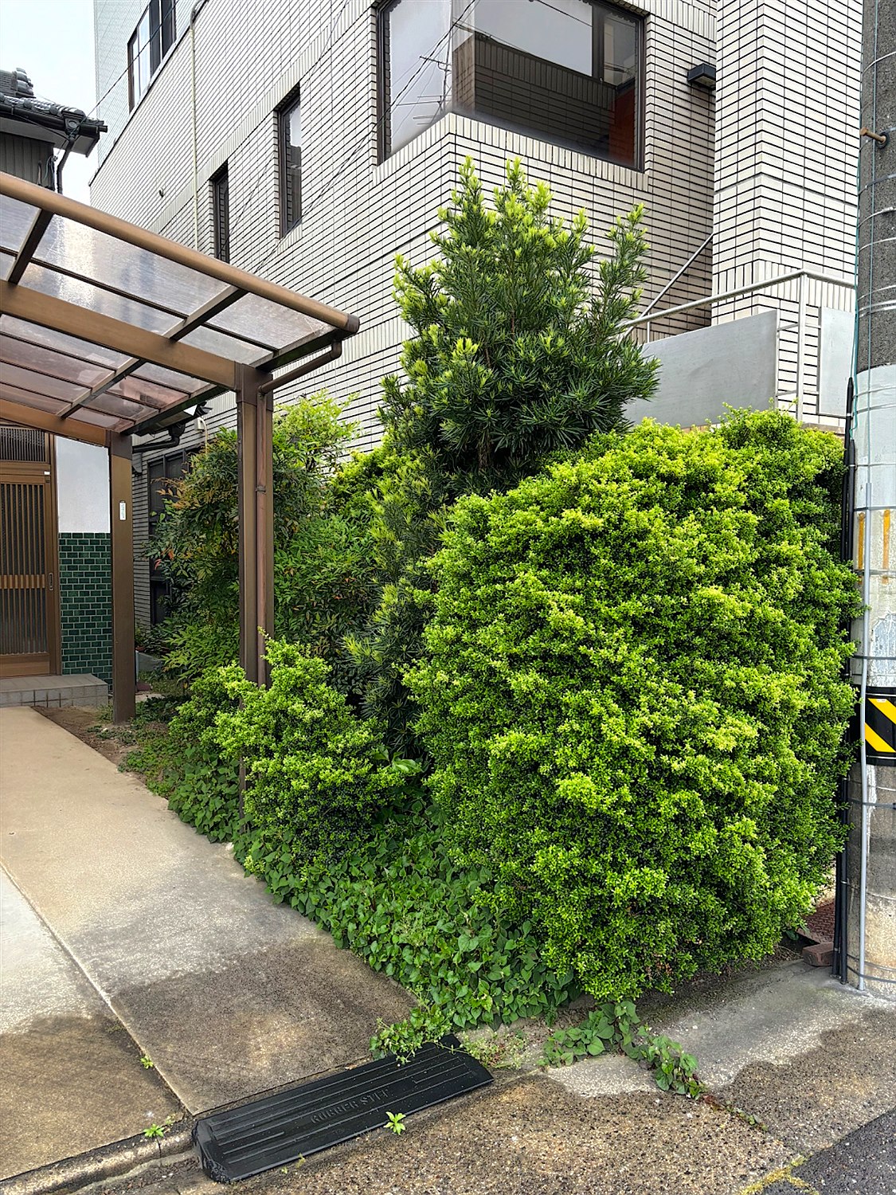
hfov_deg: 53.1
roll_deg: -0.3
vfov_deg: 67.3
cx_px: 448
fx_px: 897
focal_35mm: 26
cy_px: 598
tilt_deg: -2.5
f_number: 1.6
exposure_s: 1/65
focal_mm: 5.96
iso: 125
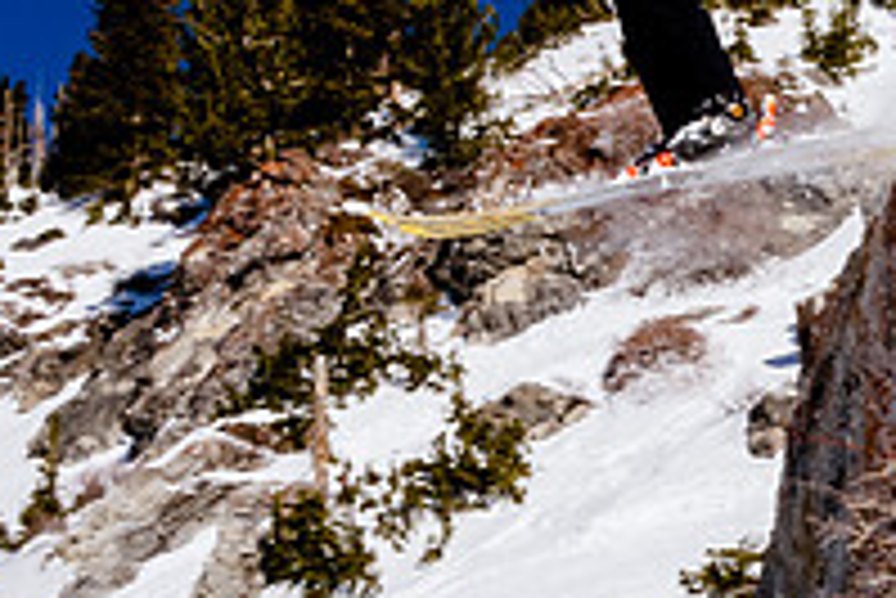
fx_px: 2939
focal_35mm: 118
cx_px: 1197
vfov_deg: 11.6
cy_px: 108
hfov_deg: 16.3
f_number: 18
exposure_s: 1/500
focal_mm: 20
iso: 400
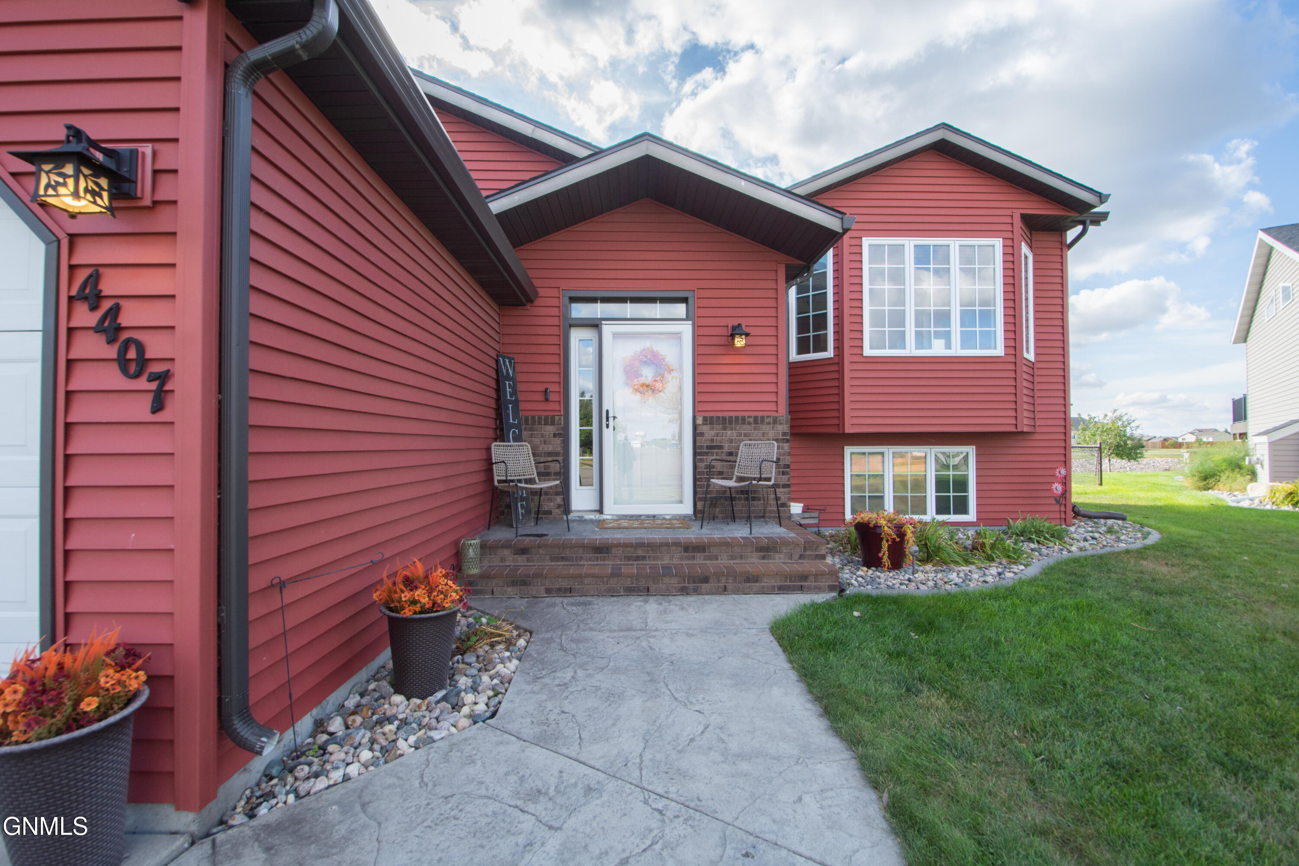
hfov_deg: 100.4
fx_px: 541
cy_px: 433
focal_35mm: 15
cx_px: 650
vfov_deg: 77.3
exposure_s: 1/125
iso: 200
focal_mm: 10
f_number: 10
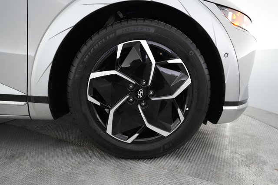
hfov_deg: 73.8
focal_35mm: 24
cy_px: 92
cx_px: 139
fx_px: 185
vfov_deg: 53.1
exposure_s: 1/160
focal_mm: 24
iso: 5000
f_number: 2.8
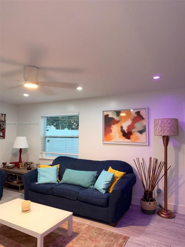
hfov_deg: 56.8
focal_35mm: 24
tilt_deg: +3.7
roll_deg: -0.6
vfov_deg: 71.6
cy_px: 124
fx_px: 171
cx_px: 92
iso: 64
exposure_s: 1/34
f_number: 1.78
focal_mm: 6.76
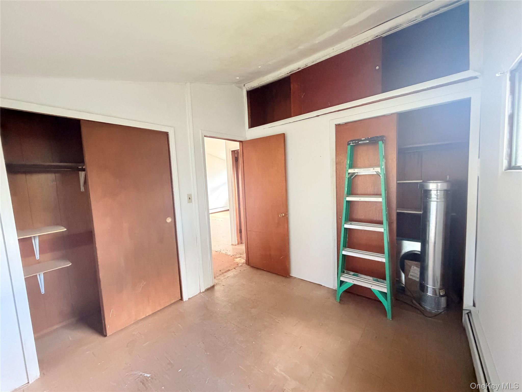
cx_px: 261
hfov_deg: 102.1
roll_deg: +3.0
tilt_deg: -5.1
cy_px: 196
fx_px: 211
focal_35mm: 14
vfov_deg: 85.7
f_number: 2.2
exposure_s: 1/60
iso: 800
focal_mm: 2.22
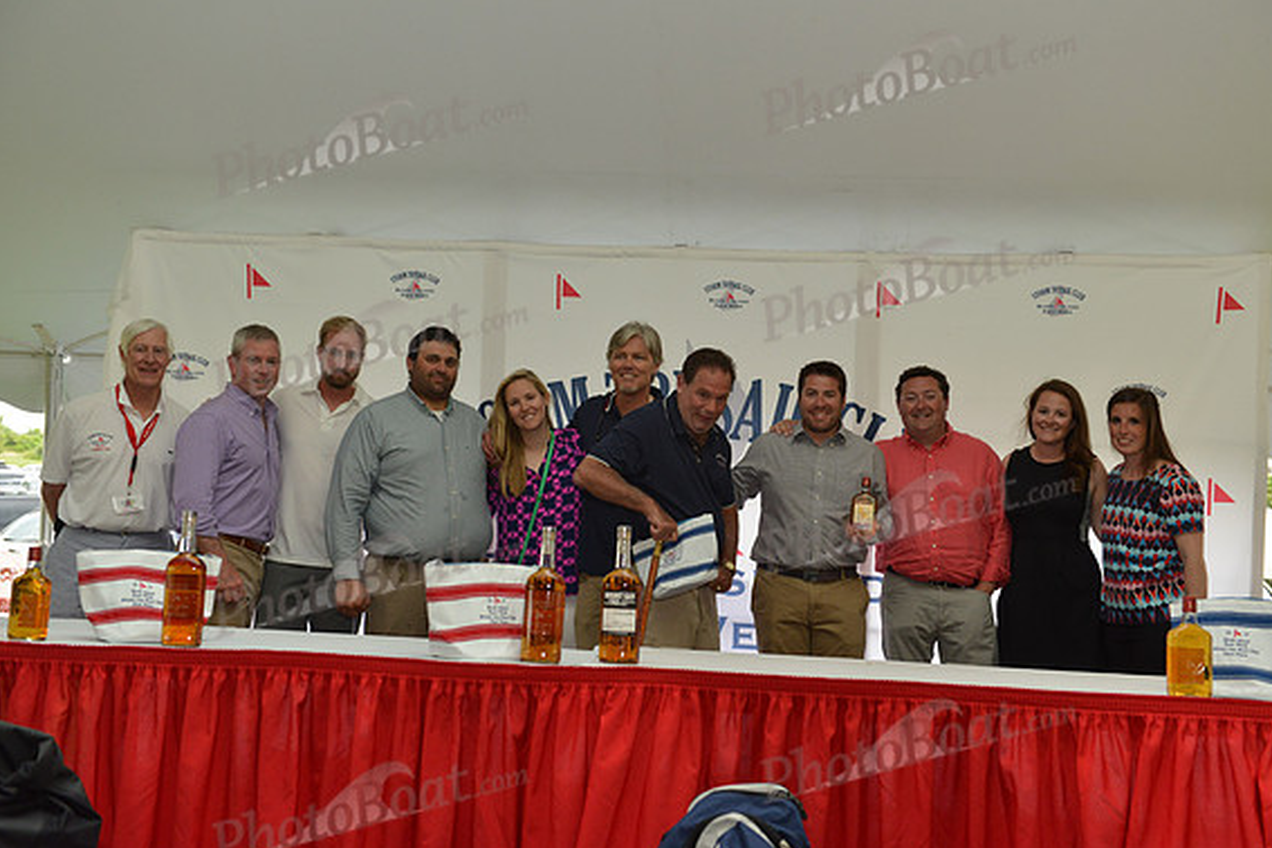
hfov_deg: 43.6
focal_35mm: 45
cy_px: 432
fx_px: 1590
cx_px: 646
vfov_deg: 29.9
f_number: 4.5
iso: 1600
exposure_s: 1/250
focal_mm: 44
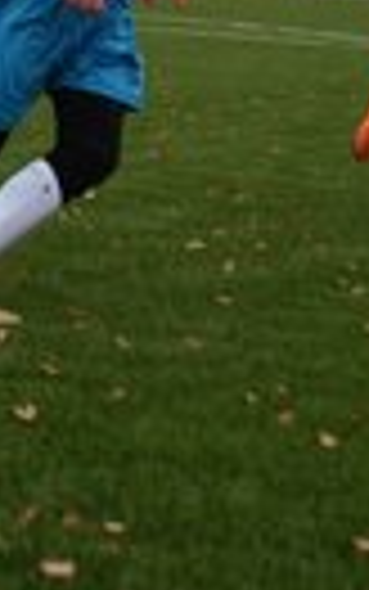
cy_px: 43
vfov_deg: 13.9
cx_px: 171
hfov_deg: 8.8
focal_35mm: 149
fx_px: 2395
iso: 2500
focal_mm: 48
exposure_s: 1/800
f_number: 3.2
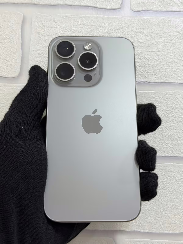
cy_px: 122
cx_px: 92
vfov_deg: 39.7
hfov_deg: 30.3
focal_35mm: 48
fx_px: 338
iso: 80
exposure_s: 1/100
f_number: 1.78
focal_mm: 6.76
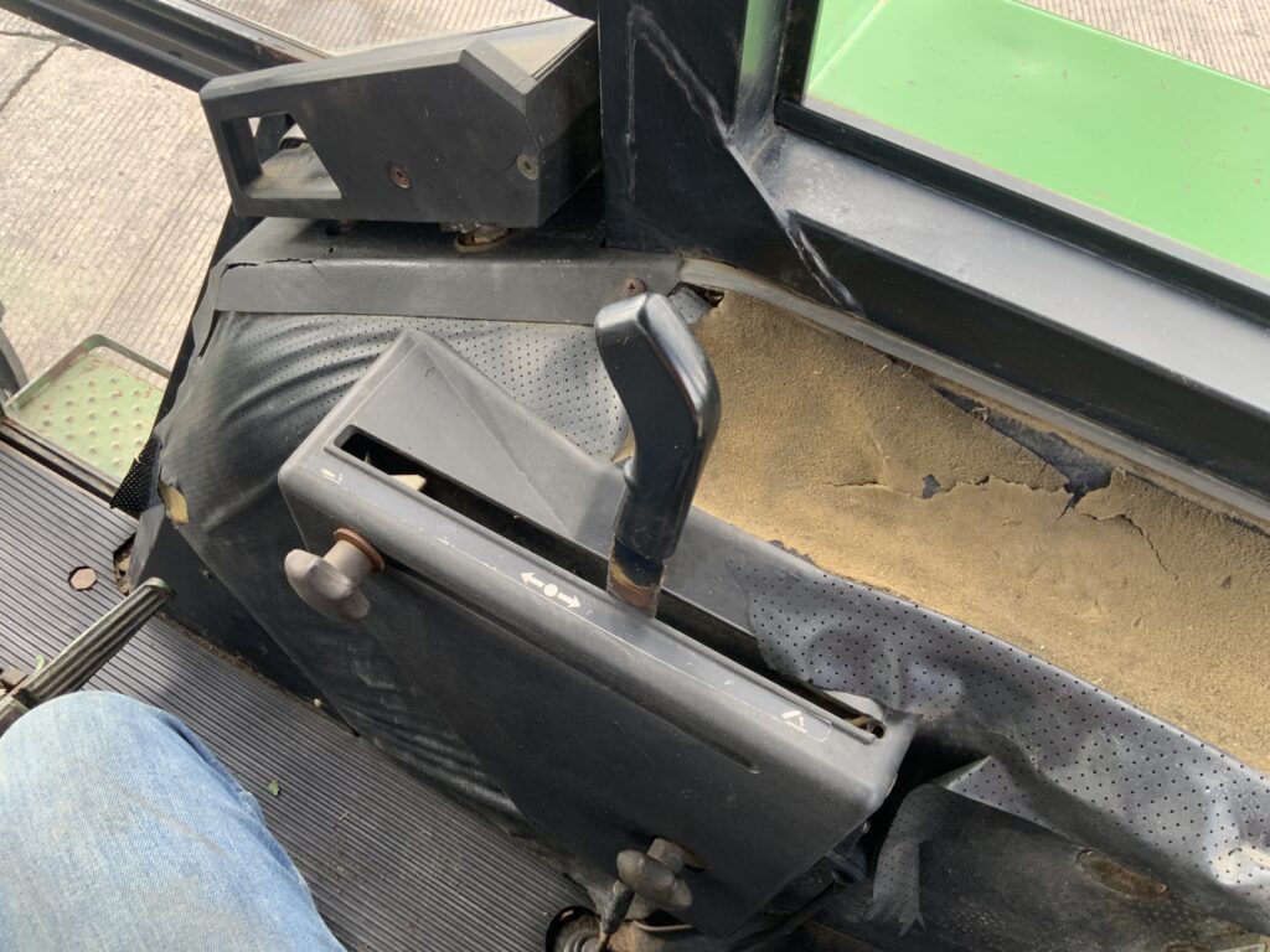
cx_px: 635
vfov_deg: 48.2
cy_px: 476
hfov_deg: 61.7
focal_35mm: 29
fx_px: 1064
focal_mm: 3
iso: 32
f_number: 1.8
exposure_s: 1/122
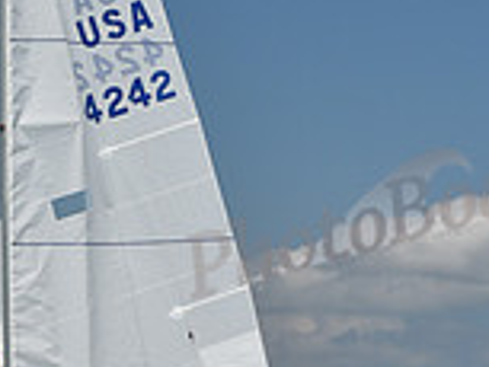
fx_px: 3605
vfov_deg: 5.8
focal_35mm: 255
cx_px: 21
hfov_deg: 7.7
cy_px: 96
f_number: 5.6
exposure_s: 1/1250
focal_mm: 70
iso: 250
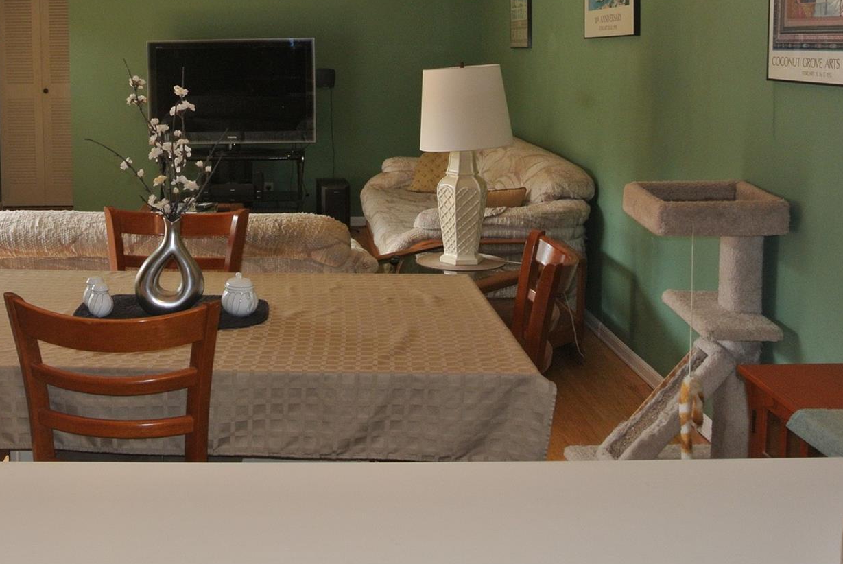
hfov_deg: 42.5
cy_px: 143
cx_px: 235
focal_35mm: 45
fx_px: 1055
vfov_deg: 29.5
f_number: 3.5
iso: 280
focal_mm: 10
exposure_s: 1/60
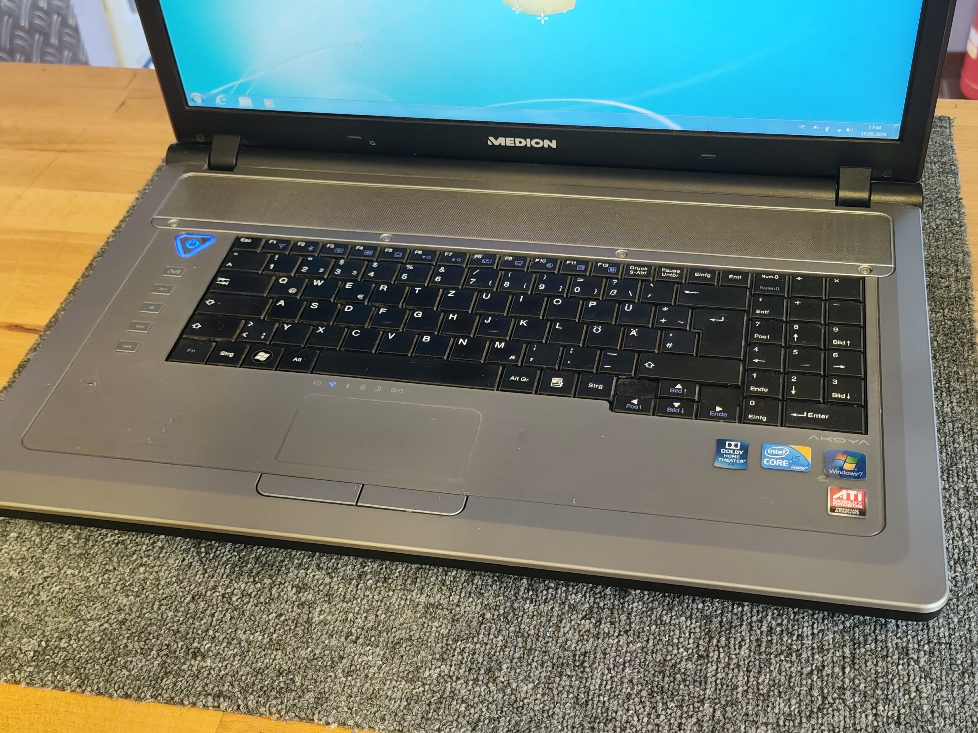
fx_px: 1300
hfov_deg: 41.2
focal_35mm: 46
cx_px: 489
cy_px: 366
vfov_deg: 31.5
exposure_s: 1/33.3
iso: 1000
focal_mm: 6.07
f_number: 1.7
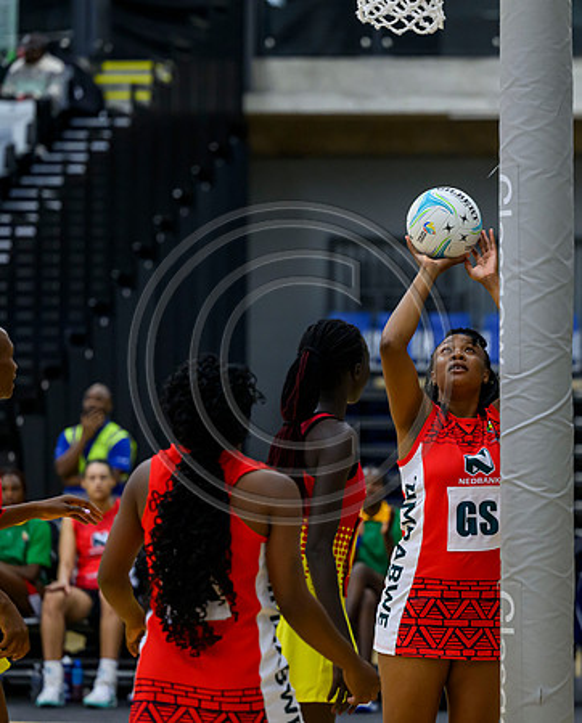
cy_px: 356
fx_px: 4199
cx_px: 428
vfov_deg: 9.8
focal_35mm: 196
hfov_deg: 7.9
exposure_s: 1/1000
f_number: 3.2
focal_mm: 135
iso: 4000
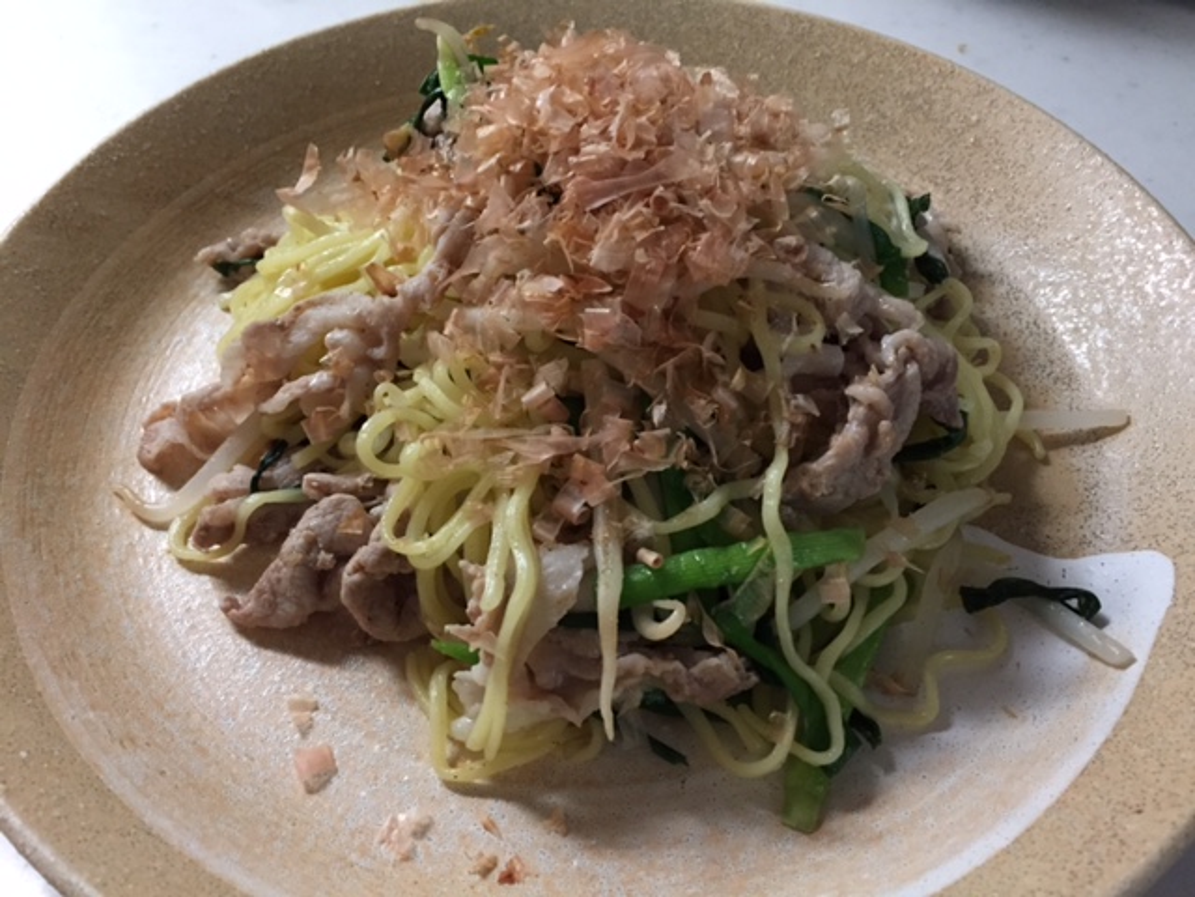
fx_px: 1001
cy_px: 448
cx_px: 598
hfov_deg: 61.7
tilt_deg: -51.0
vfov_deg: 48.2
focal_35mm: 29
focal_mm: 4.15
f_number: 2.2
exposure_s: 1/33
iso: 250
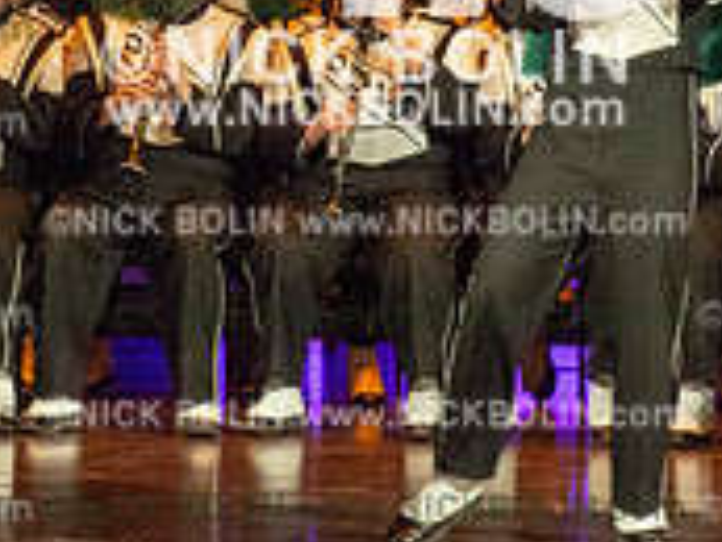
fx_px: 13128
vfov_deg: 2.4
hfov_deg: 3.2
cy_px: -71
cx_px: 363
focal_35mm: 629
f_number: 5.6
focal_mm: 195
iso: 8000
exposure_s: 1/320
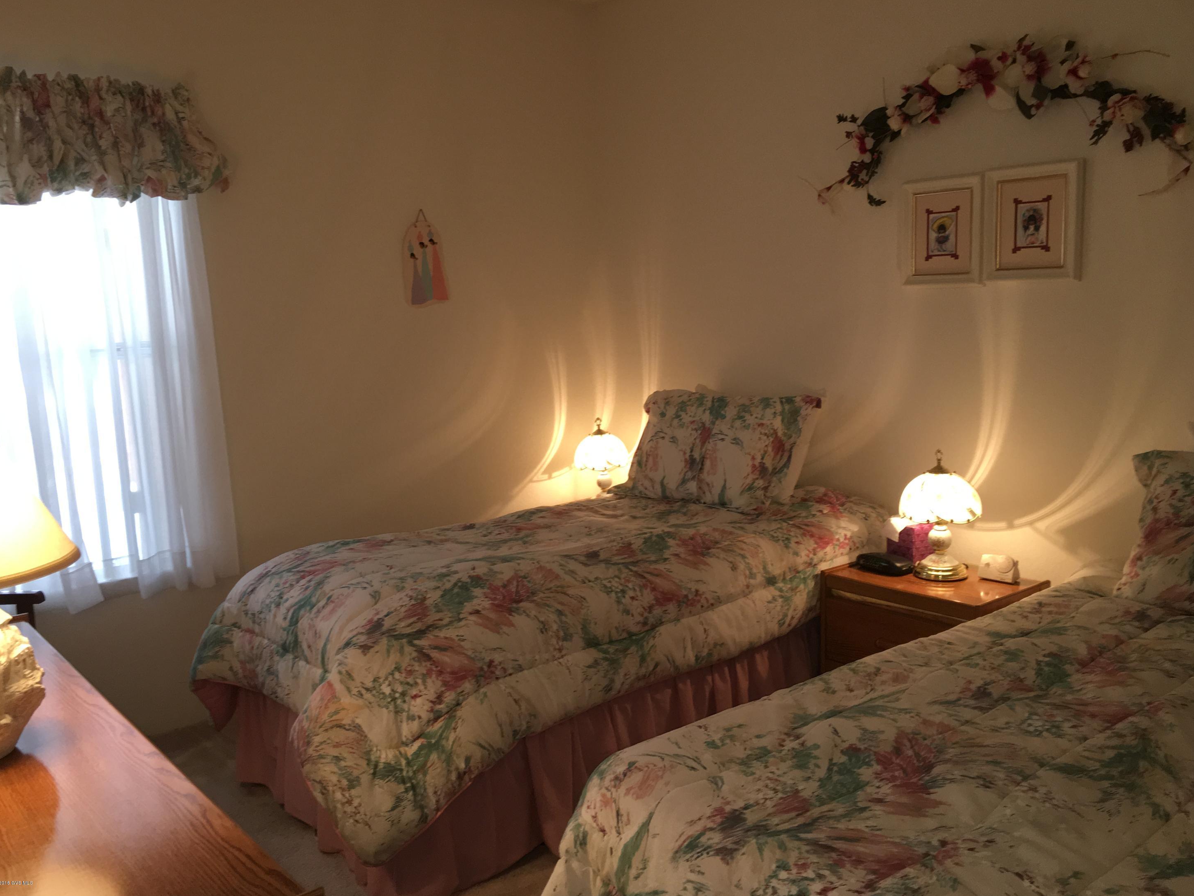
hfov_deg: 60.0
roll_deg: +1.6
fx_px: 1035
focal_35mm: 30
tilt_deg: -8.5
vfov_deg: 46.8
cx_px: 610
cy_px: 448
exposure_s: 1/30
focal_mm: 4.15
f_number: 2.2
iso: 64
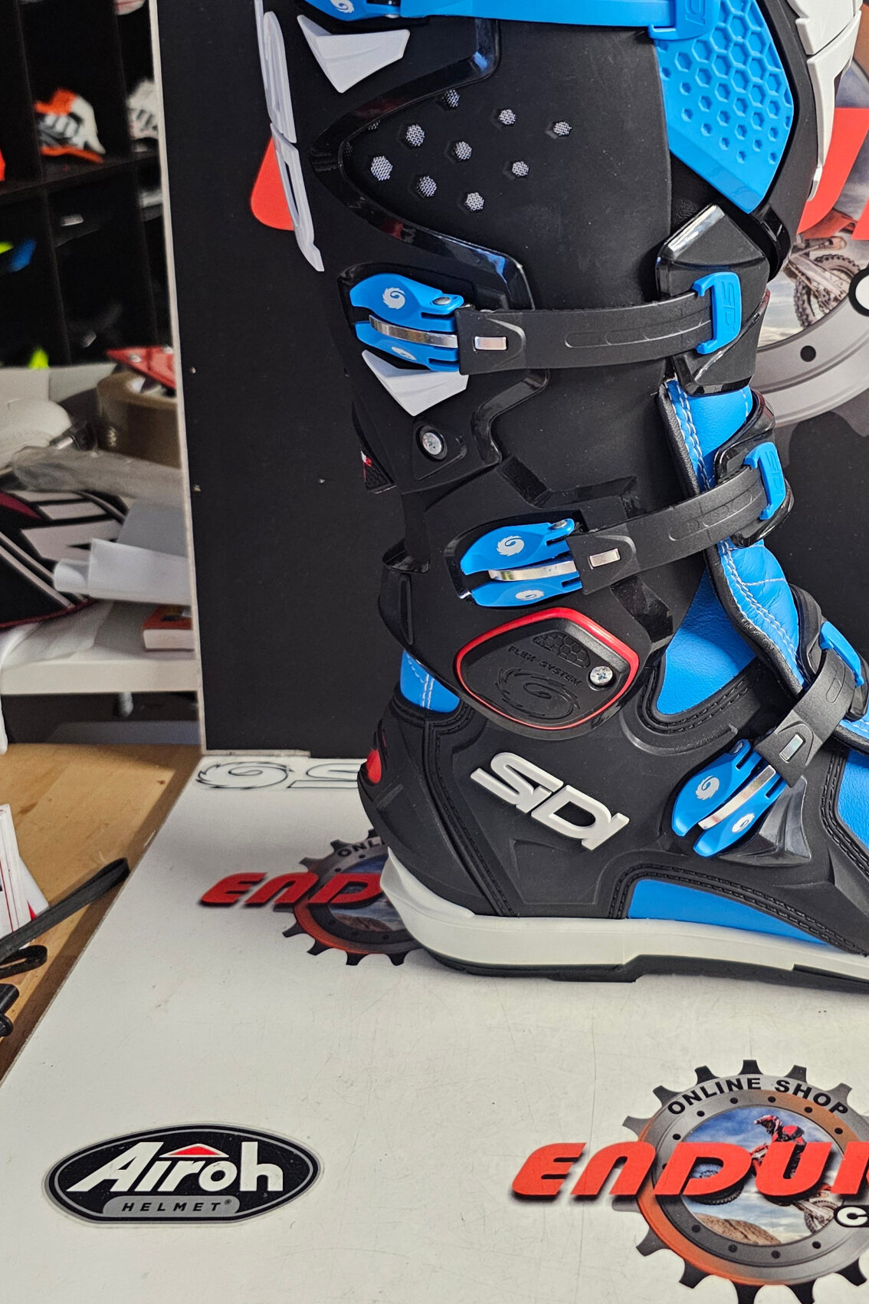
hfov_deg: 35.9
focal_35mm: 36
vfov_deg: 53.0
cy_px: 564
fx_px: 1303
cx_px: 668
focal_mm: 6.3
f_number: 1.7
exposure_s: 1/50
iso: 500
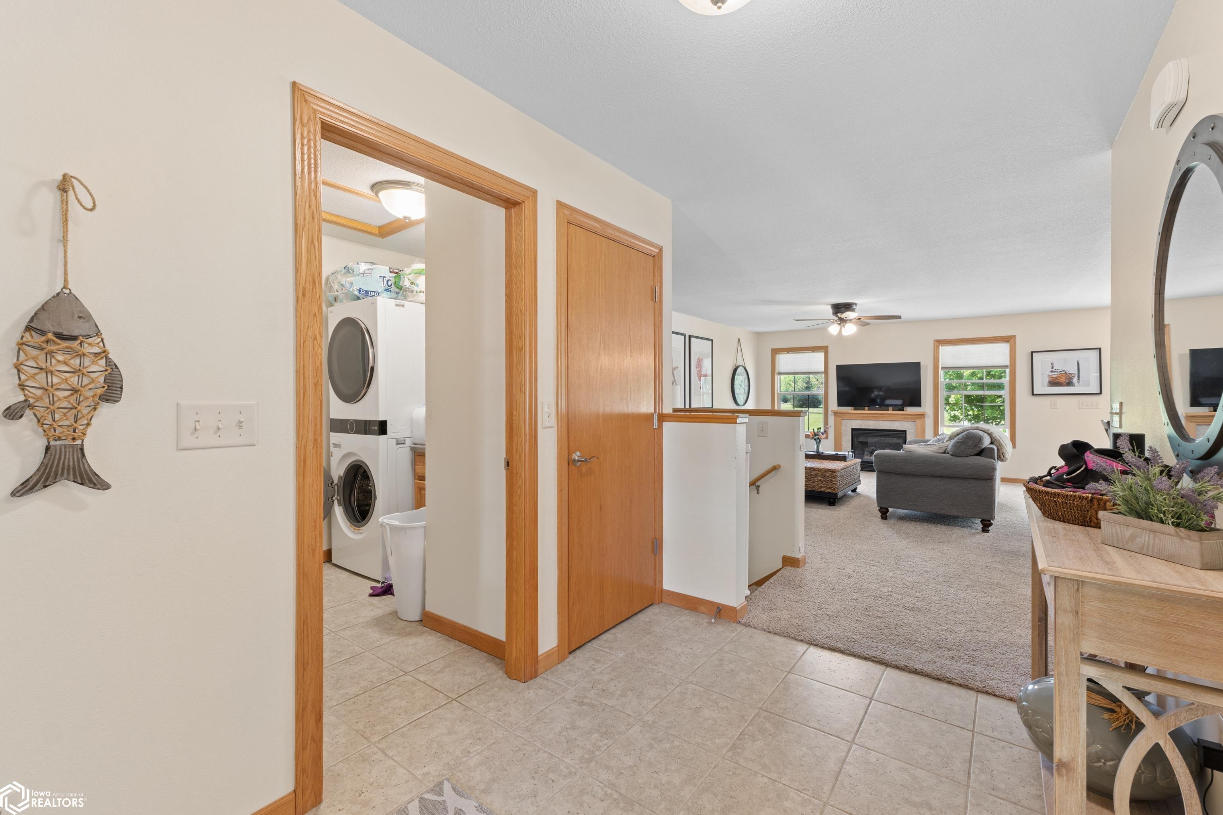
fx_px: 510
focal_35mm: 15
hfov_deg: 100.4
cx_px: 612
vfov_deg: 77.3
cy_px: 408
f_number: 8
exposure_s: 1/5
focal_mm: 10
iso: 200
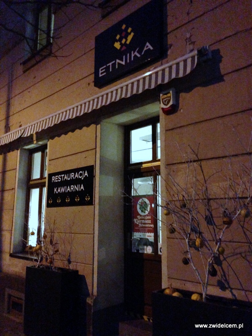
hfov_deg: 22.3
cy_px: 168
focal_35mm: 66
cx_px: 126
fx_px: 641
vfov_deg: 29.4
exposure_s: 1/17
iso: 1600
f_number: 2.4
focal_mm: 4.12
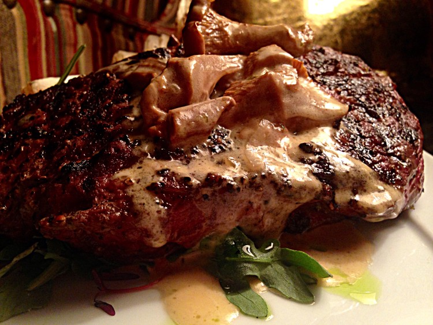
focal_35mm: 33
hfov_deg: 55.4
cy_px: 162
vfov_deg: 42.9
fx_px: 413
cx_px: 216
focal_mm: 4.12
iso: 160
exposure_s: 1/20
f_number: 2.4
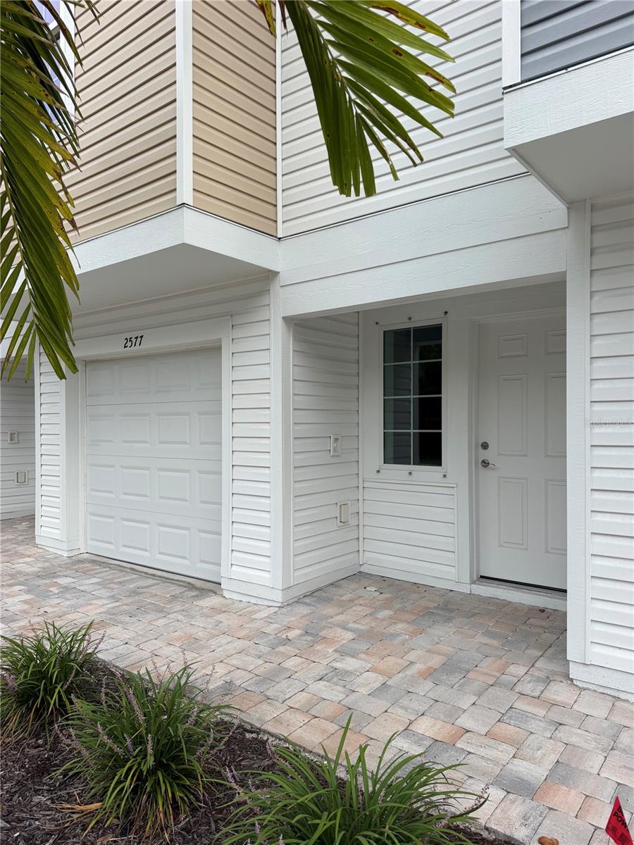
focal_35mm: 24
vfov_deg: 71.6
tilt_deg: -0.3
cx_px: 317
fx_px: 586
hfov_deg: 56.8
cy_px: 422
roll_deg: +0.2
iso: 80
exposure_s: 1/1250
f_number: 1.78
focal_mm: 6.76
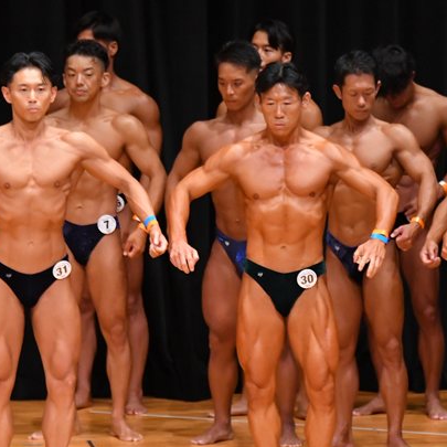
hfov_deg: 4.2
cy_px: 266
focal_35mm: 415
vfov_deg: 4.2
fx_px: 6063
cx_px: 293
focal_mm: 170
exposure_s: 1/400
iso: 5000
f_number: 5.6
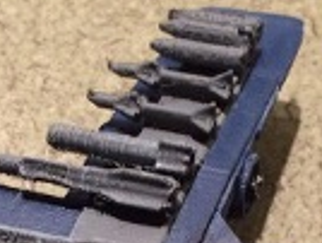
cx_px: 205
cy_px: 354
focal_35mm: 115
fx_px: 1072
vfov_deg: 12.4
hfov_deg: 17.1
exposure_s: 1/30
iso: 160
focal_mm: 4.15
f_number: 2.2
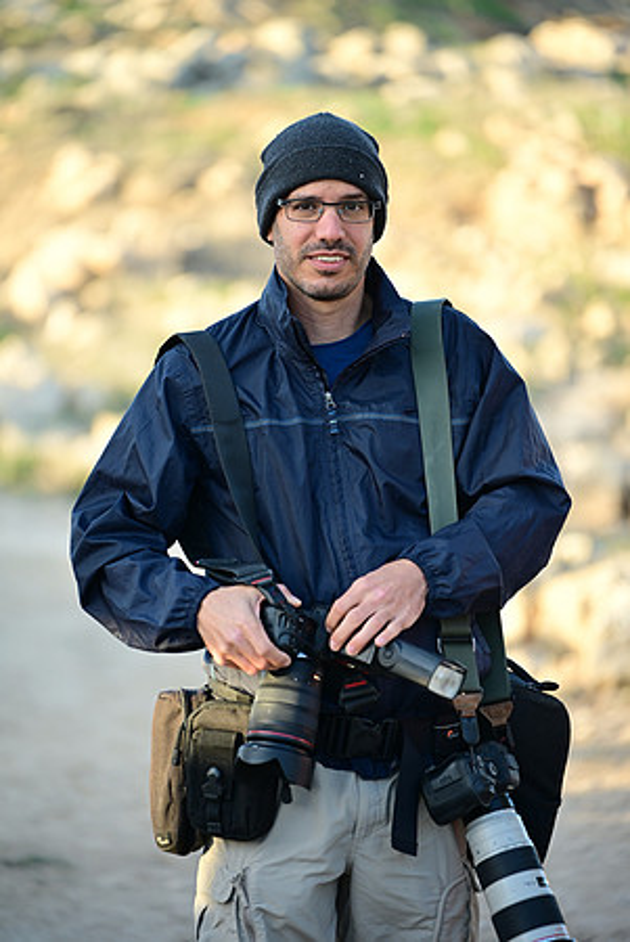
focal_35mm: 150
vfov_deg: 13.7
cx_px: 315
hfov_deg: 9.2
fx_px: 3928
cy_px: 471
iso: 360
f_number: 2.8
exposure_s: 1/500
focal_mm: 150
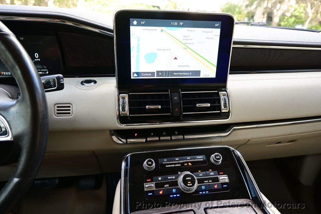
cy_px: 107
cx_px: 160
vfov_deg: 53.1
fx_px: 214
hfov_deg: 73.8
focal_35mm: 24
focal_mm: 16
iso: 100
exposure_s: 1/40
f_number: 3.5
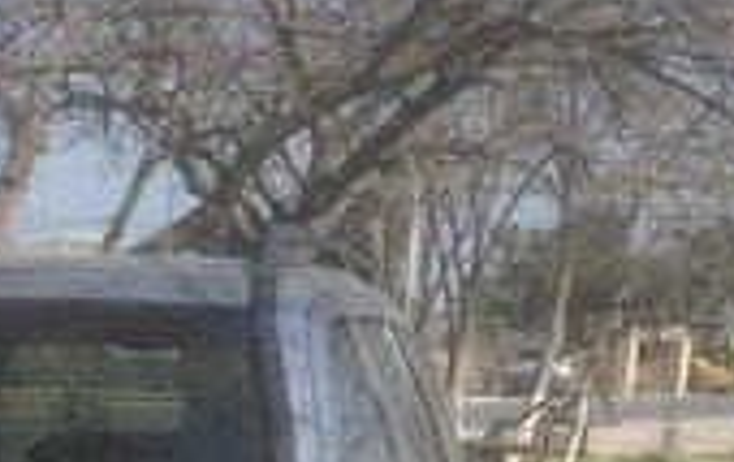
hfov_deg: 16.8
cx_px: -130
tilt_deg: -15.1
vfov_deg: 10.0
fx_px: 2385
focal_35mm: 119
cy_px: 1021
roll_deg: -1.4
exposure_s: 1/2160
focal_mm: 4.15
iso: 32
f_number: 2.2
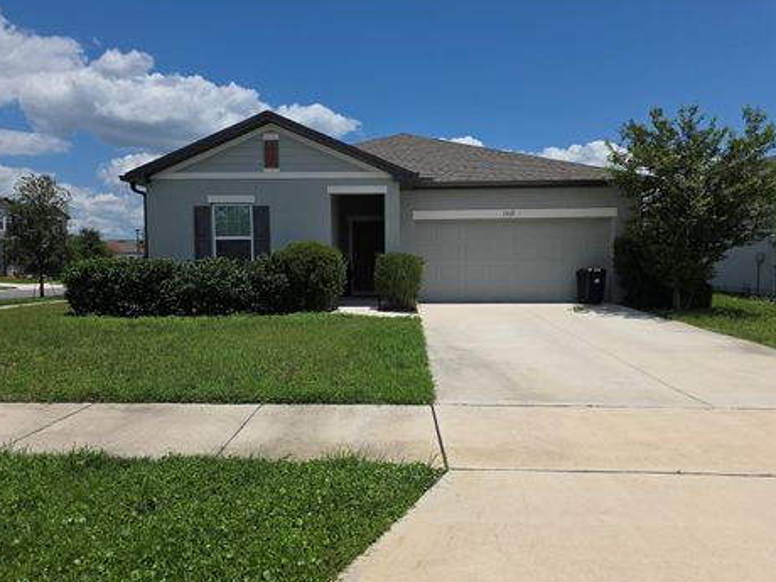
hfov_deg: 69.4
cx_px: 378
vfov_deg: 54.9
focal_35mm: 25
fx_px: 560
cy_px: 299
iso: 12
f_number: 1.7
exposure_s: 1/1809
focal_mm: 6.3
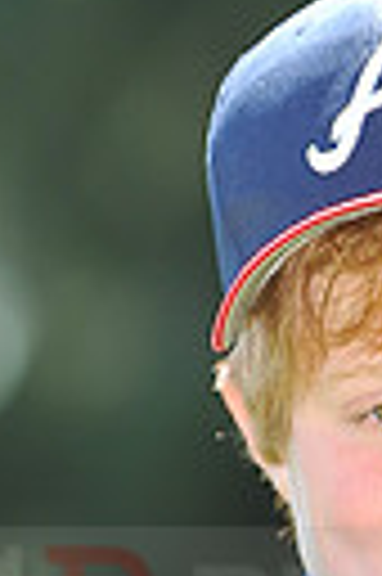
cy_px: 590
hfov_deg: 1.5
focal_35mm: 903
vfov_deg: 2.3
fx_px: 14411
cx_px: 521
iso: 200
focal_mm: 200
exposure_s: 1/400
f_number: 4.5
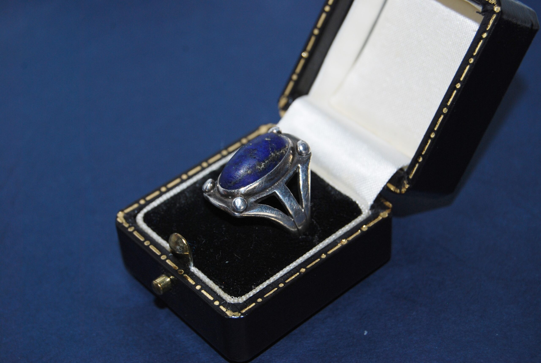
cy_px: 182
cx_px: 270
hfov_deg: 24.6
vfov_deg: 16.6
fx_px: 1242
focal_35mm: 82
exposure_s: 1/60
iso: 200
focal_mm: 55
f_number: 5.6
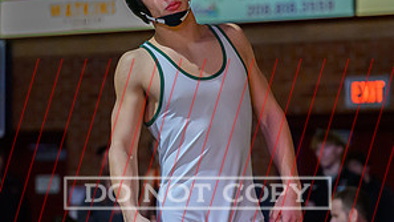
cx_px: 167
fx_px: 2424
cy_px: 184
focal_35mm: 232
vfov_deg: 5.2
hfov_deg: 9.3
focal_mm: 92
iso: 10000
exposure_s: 1/400
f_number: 2.8
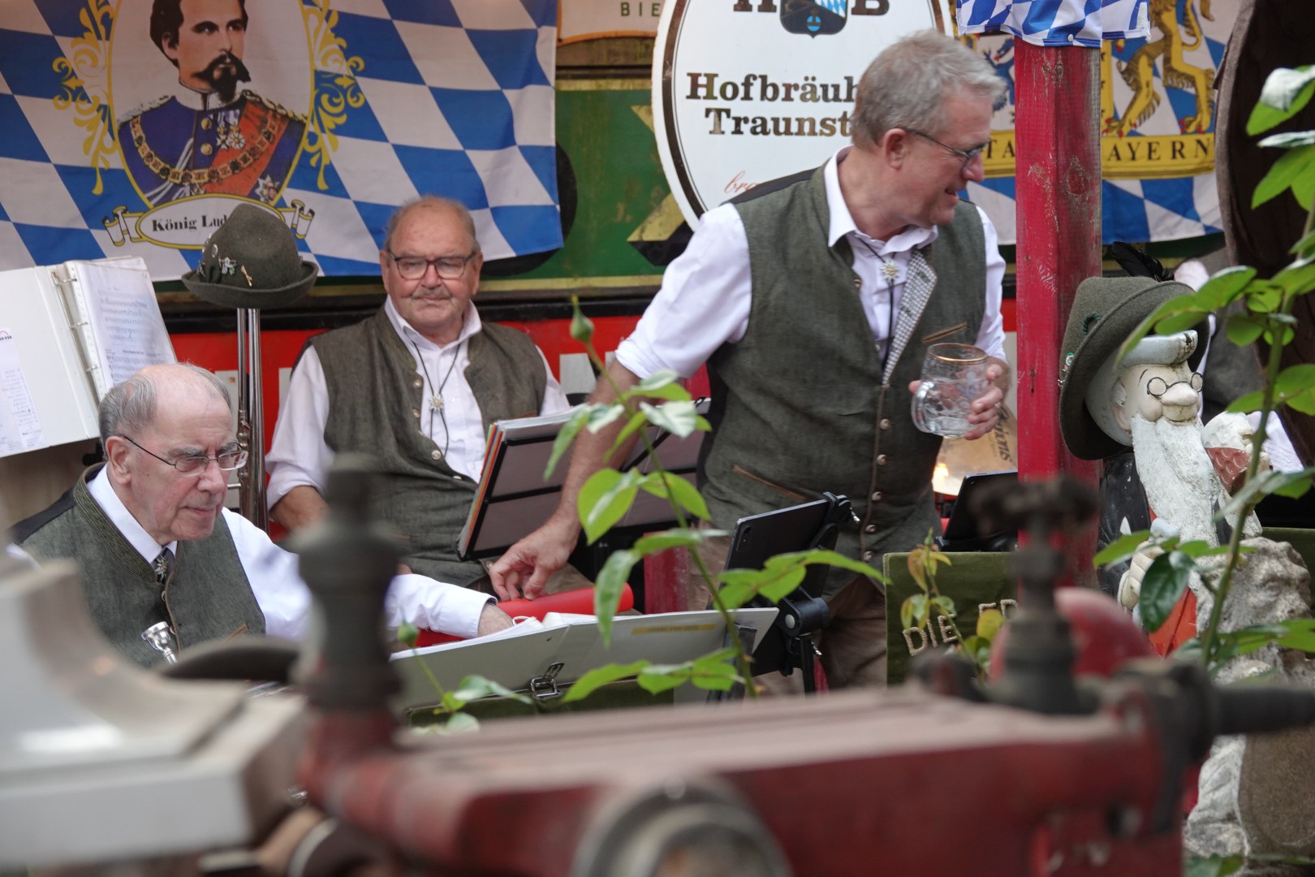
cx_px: 658
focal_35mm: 95
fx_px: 3470
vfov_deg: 14.4
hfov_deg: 21.5
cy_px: 438
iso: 320
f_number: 3.5
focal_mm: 34.68
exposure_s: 1/100
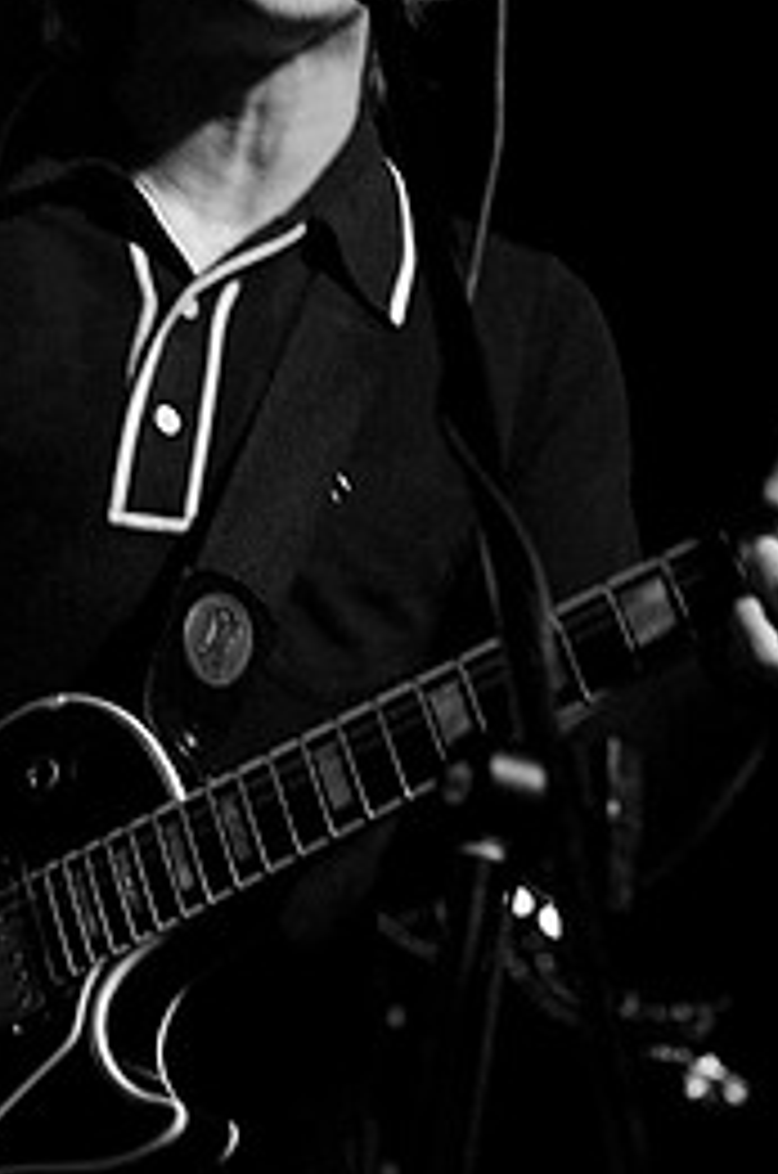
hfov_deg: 12.0
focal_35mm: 114
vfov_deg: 17.9
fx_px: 3710
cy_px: 369
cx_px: 290
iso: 800
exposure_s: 1/60
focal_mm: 44
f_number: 2.8
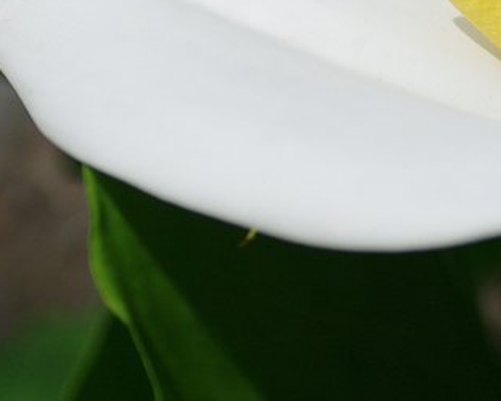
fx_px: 6094
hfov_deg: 4.7
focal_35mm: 411
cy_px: -13
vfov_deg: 3.8
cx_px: 504
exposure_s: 1/4000
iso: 200
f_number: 3.5
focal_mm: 90
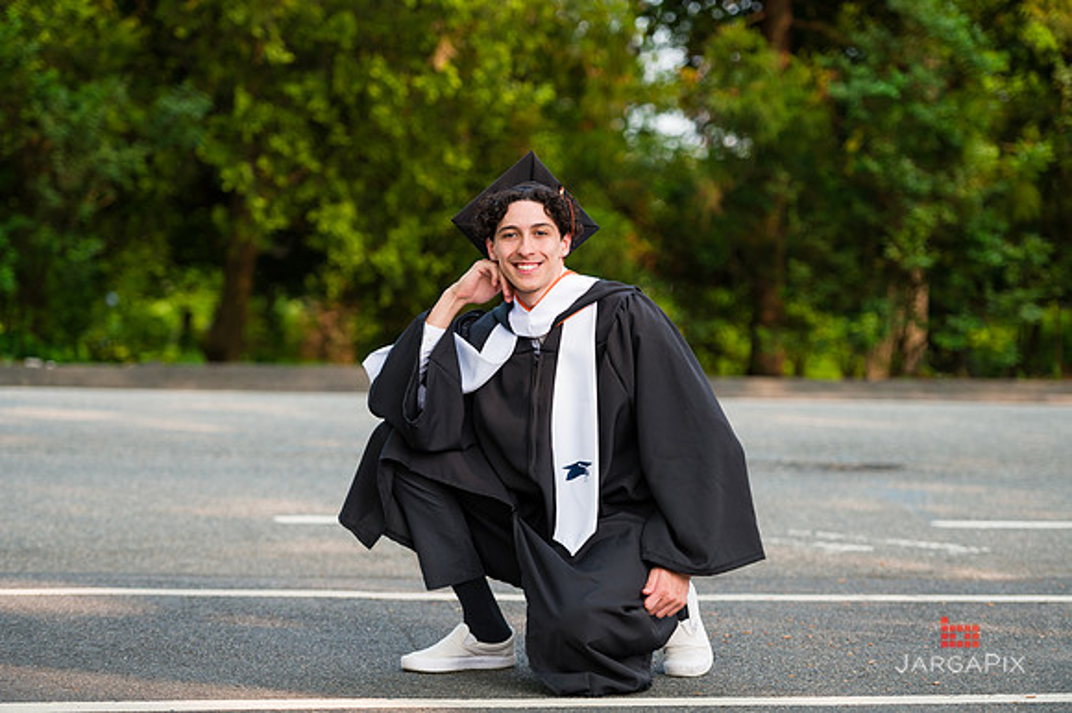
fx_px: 3274
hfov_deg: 18.6
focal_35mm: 110
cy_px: 356
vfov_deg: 12.4
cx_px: 536
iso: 200
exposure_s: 1/640
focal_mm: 110
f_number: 3.2
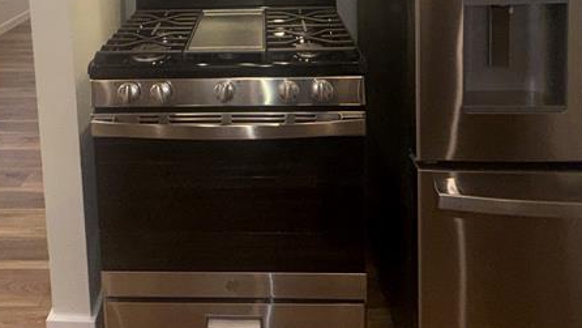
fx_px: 540
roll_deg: +2.4
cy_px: -54
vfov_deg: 29.5
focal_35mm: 35
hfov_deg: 56.2
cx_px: 234
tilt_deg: -5.9
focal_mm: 2.22
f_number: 2.2
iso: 50
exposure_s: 1/122
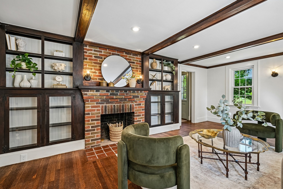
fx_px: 126
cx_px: 142
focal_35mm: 16
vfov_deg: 73.7
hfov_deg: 96.7
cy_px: 94
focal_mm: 16
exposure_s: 1/15
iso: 400
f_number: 8
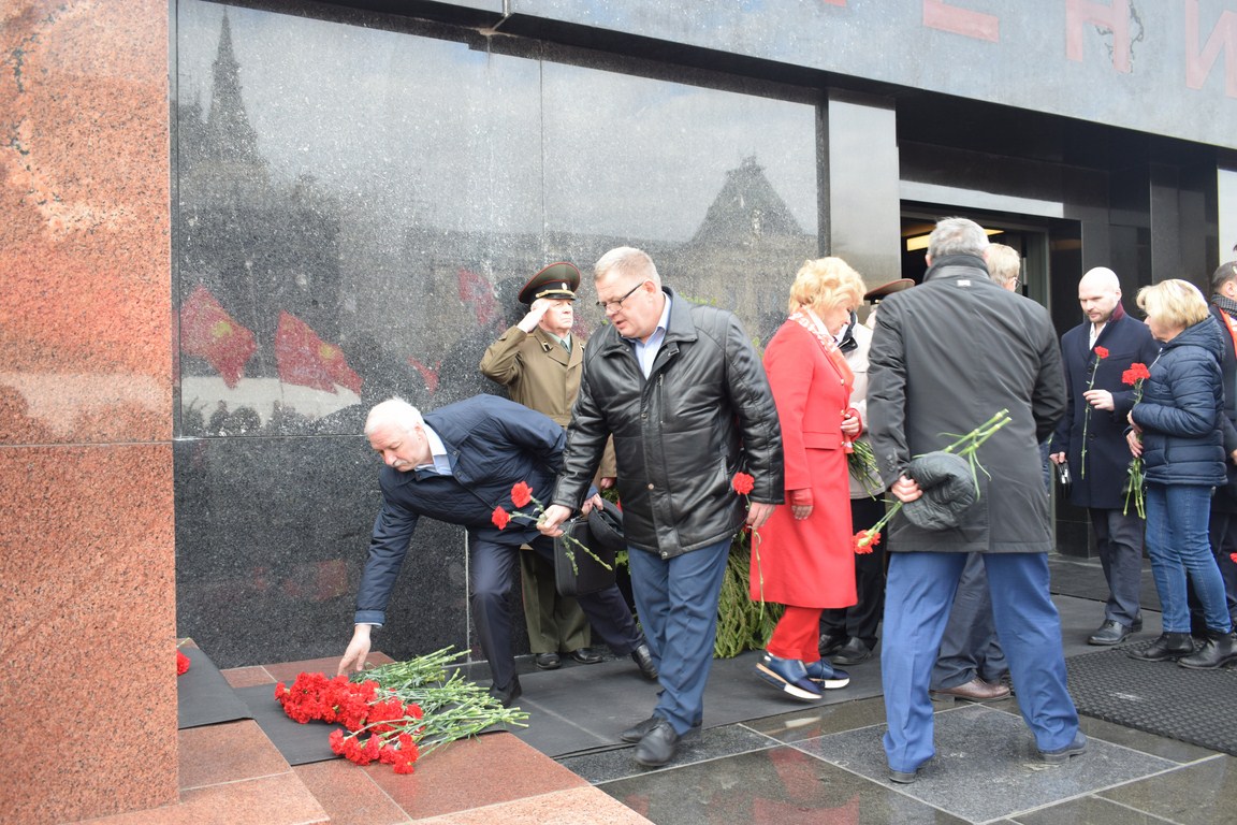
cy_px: 412
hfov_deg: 61.9
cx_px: 618
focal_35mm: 30
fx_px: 1031
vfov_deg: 43.6
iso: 400
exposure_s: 1/100
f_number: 5
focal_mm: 20
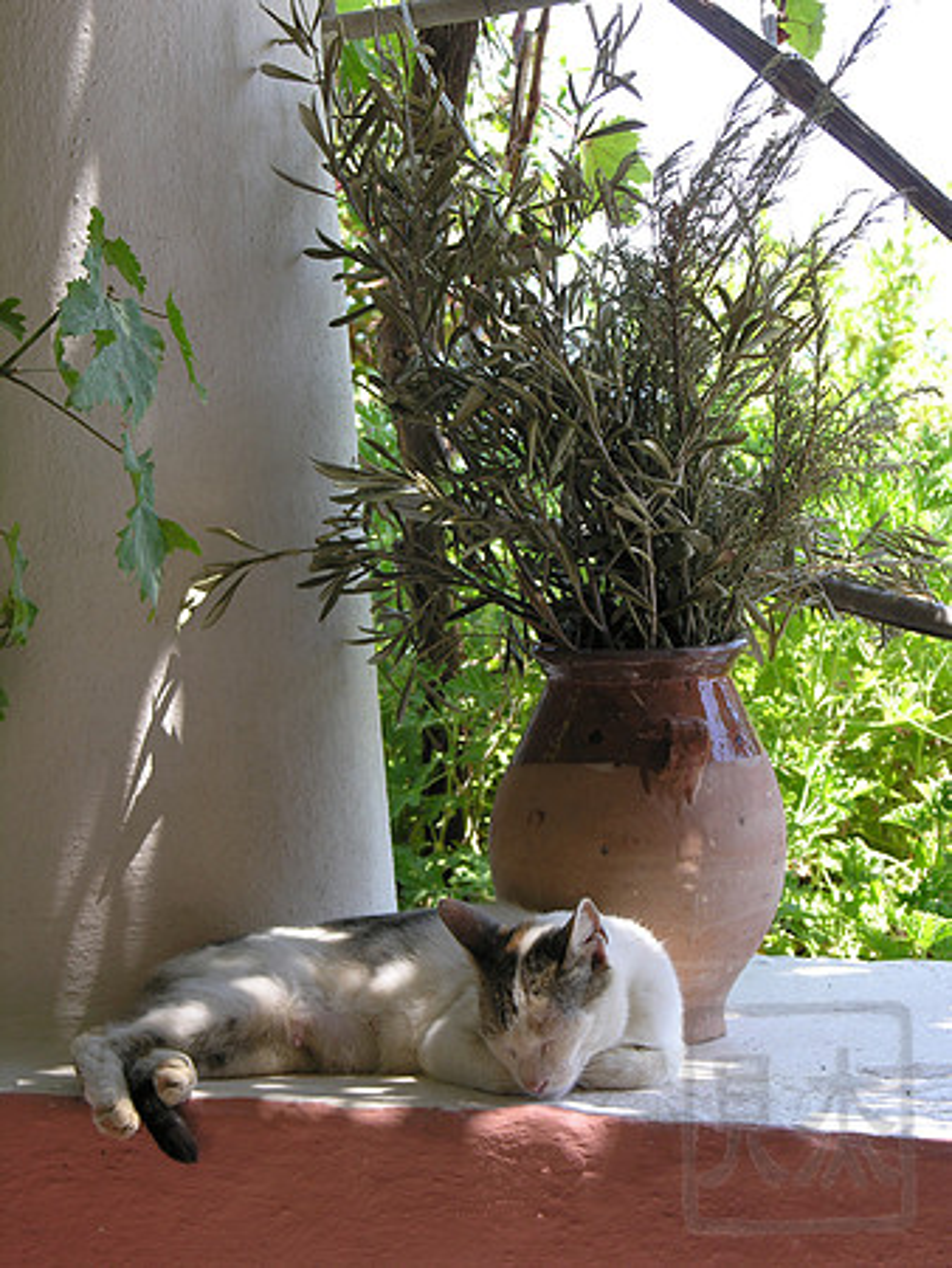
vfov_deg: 18.9
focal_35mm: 104
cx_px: 476
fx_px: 3810
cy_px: 634
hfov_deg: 14.2
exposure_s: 1/55.8
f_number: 4.2
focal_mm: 26.5
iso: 50
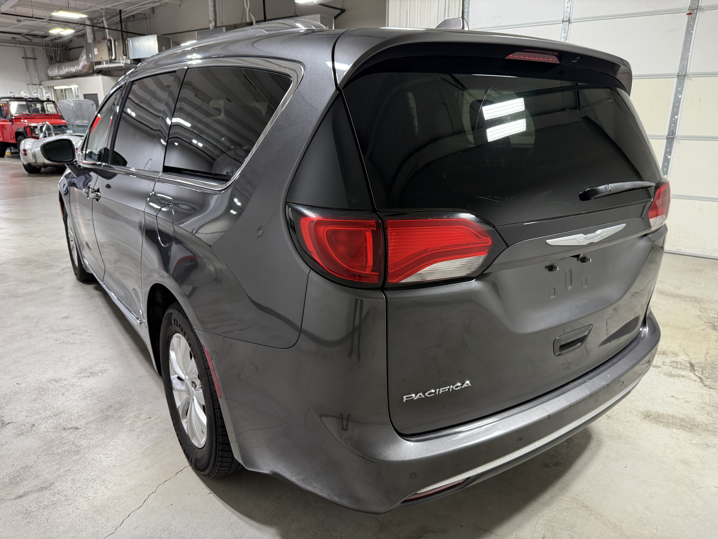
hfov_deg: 71.6
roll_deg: +0.1
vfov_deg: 56.8
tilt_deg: -16.9
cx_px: 359
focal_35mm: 24
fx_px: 498
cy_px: 270
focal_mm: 6.76
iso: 200
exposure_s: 1/120
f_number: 1.78
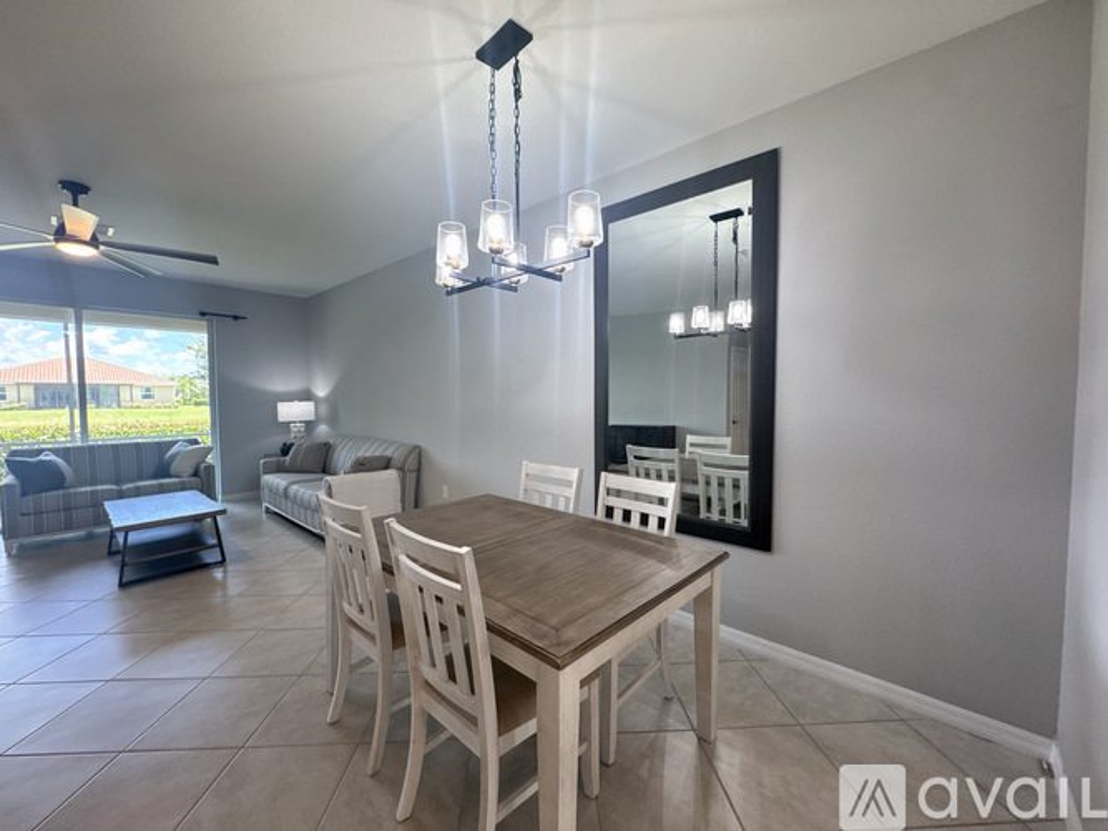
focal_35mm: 14
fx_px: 448
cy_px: 416
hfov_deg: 102.1
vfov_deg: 85.7
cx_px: 554
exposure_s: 1/120
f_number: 2.2
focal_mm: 2.22
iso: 160
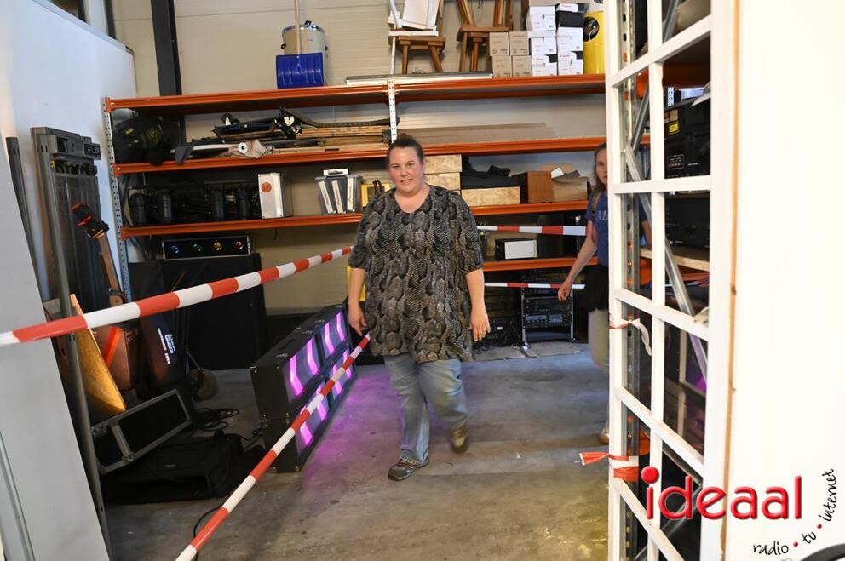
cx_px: 422
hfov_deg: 73.8
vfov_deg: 53.0
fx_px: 563
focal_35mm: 24
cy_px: 280
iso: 8000
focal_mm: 24
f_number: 4
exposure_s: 1/60
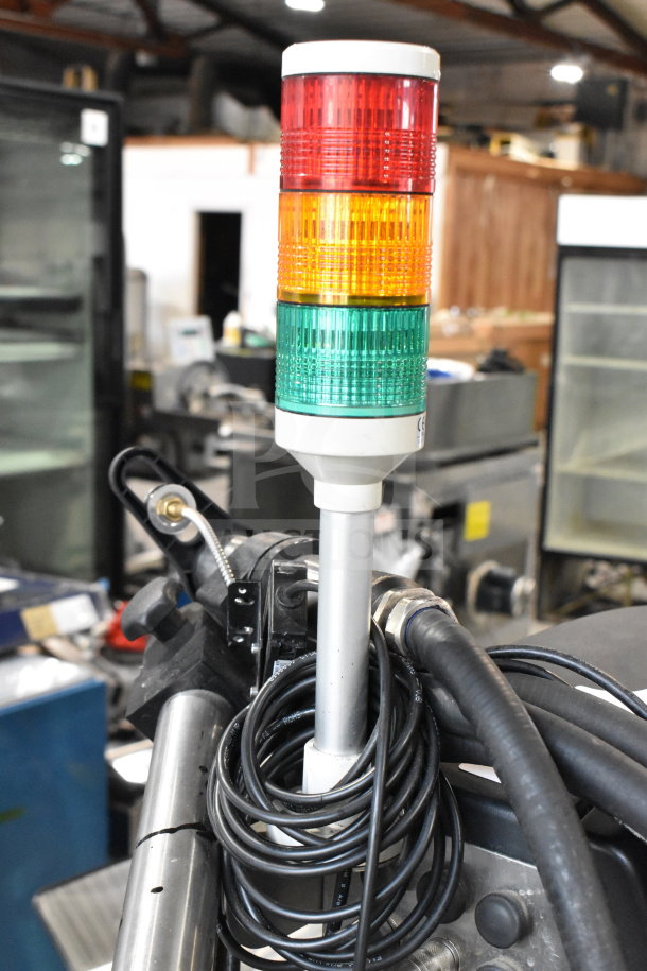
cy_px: 486
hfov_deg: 26.5
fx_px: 1375
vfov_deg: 38.9
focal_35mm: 51
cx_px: 324
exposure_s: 1/250
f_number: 8
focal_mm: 34
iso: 6400
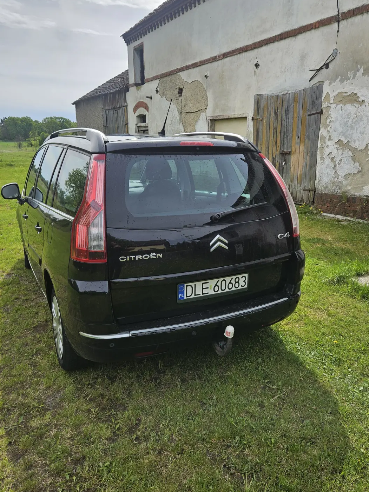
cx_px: 213
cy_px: 252
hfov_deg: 49.5
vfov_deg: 63.4
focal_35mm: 28
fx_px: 398
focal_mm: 5.4
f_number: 1.8
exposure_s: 1/1584
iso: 25
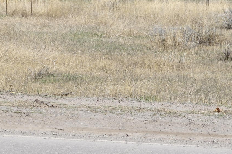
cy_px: -69
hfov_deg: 8.4
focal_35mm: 244
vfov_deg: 5.6
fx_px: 1570
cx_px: 71
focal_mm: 46
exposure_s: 1/320
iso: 200
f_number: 10
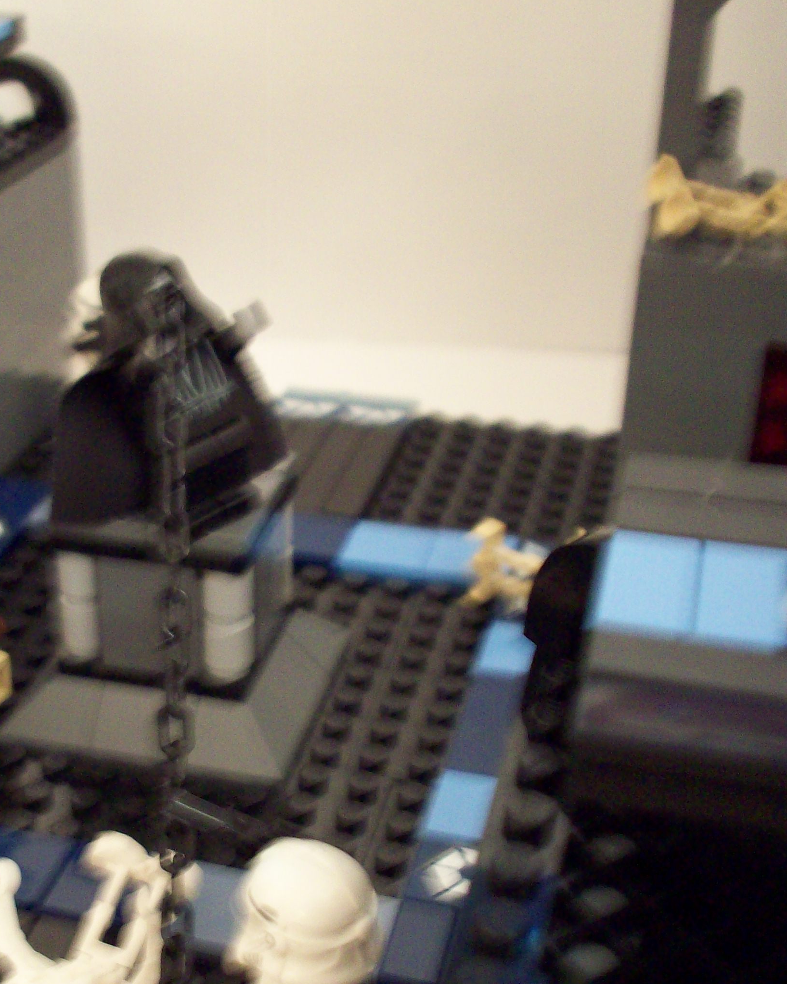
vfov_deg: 34.5
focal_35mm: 54
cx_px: 245
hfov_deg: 27.9
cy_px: 647
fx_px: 1572
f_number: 2.8
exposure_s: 1/8
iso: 200
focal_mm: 6.2
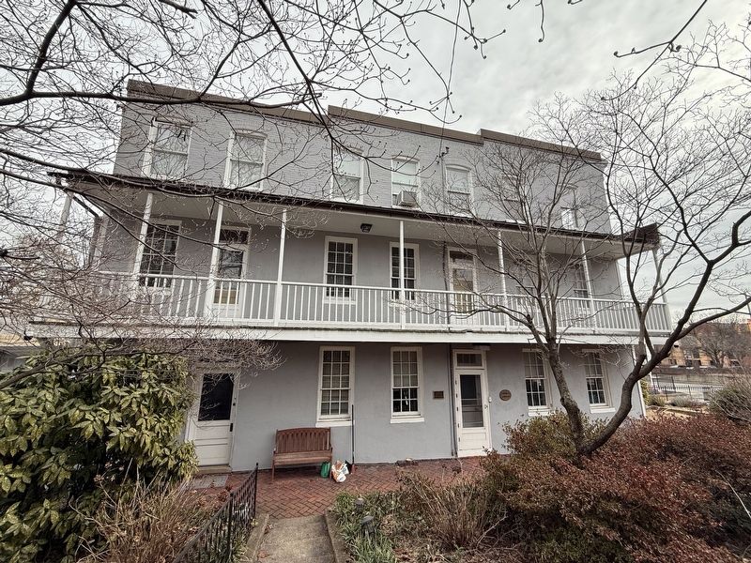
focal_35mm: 14
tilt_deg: +13.8
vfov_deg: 85.7
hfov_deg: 102.1
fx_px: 304
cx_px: 376
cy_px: 282
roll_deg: -1.3
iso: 50
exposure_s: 1/400
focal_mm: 2.22
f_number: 2.2
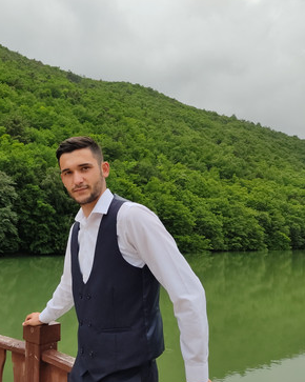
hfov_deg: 40.3
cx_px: 57
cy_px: 195
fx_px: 395
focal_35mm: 35
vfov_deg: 51.6
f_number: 1.79
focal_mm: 4.74
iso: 100
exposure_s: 1/1048
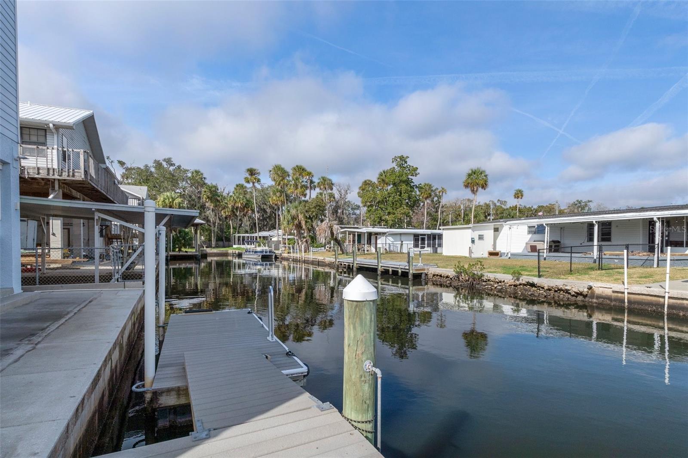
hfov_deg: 90.0
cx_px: 344
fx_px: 344
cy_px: 229
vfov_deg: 67.4
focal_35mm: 18
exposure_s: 1/500
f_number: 8
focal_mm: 12
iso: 320
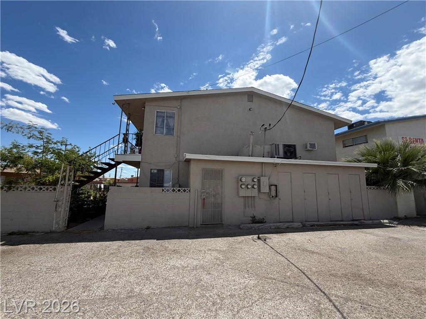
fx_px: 172
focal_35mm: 14
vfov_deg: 85.7
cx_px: 213
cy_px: 160
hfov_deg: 102.1
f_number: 2.2
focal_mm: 2.22
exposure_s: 1/1087
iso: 20
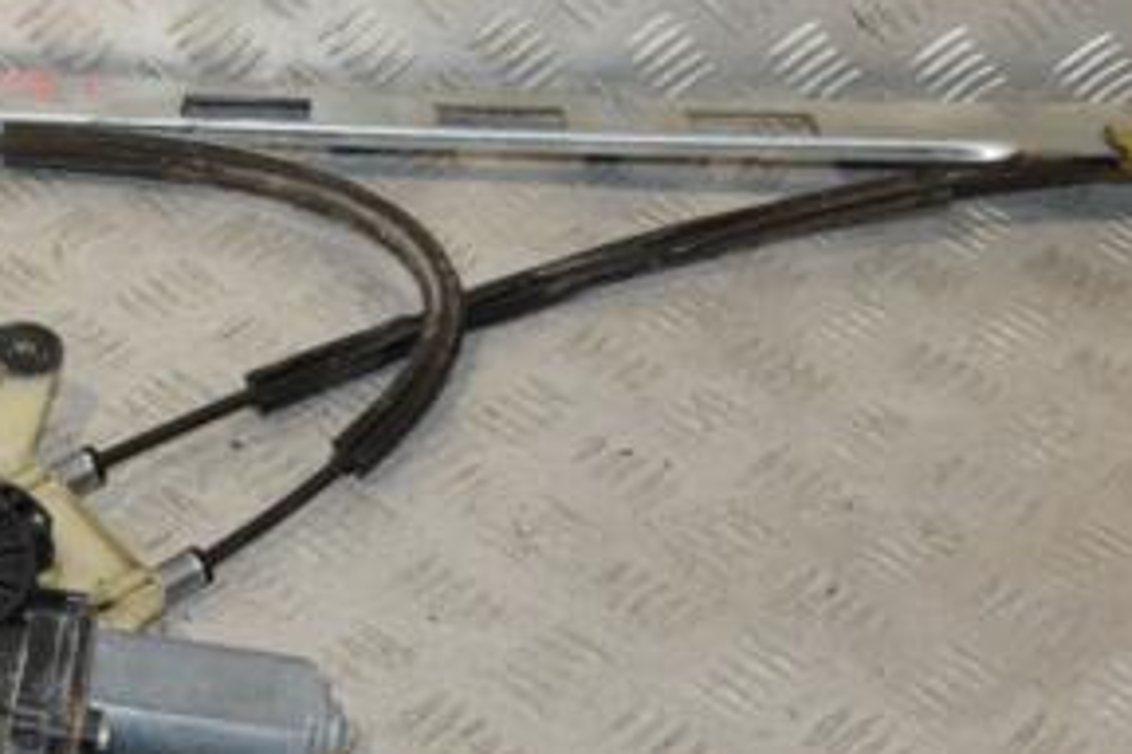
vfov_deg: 18.2
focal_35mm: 75
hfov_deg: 26.9
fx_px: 2358
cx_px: 397
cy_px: 401
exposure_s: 1/200
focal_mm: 24
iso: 800
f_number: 7.1
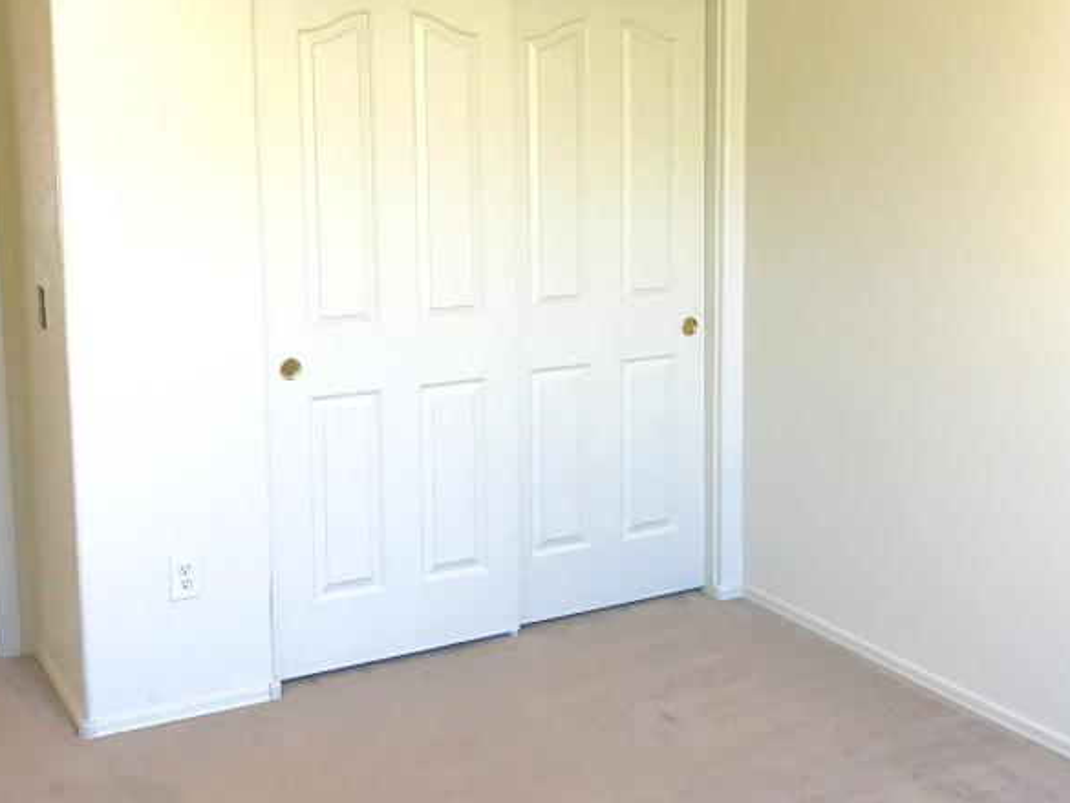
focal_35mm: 49
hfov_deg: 38.6
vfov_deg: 29.6
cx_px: 679
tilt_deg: -7.3
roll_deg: -0.4
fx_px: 1515
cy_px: 307
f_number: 1.8
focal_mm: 3.99
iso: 25
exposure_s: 1/40
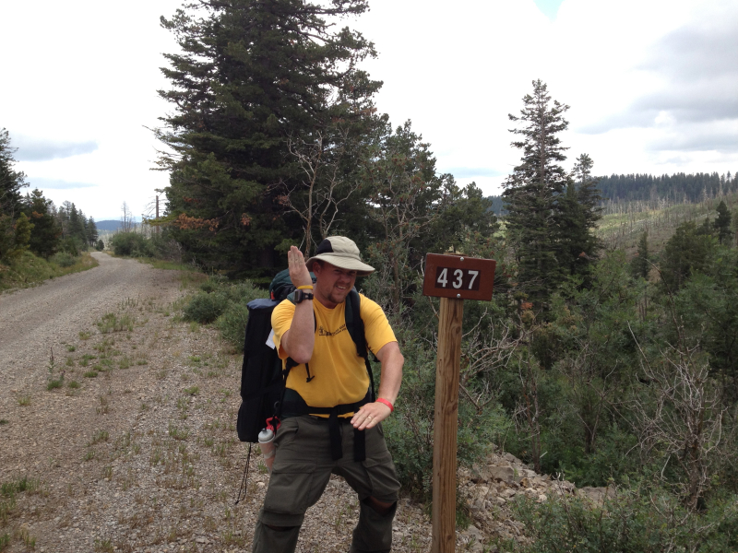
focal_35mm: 35
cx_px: 369
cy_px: 276
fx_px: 746
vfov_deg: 40.7
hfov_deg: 52.6
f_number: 2.4
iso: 64
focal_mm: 4.28
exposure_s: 1/673
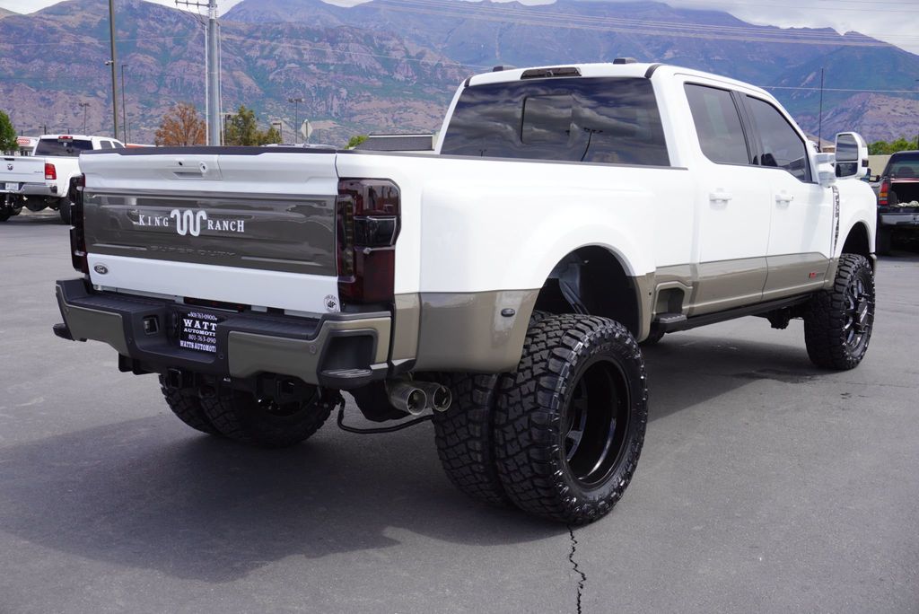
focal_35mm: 40
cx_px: 460
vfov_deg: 33.1
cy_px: 307
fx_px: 1034
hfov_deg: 47.9
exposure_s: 1/100
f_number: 9
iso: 100
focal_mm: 27
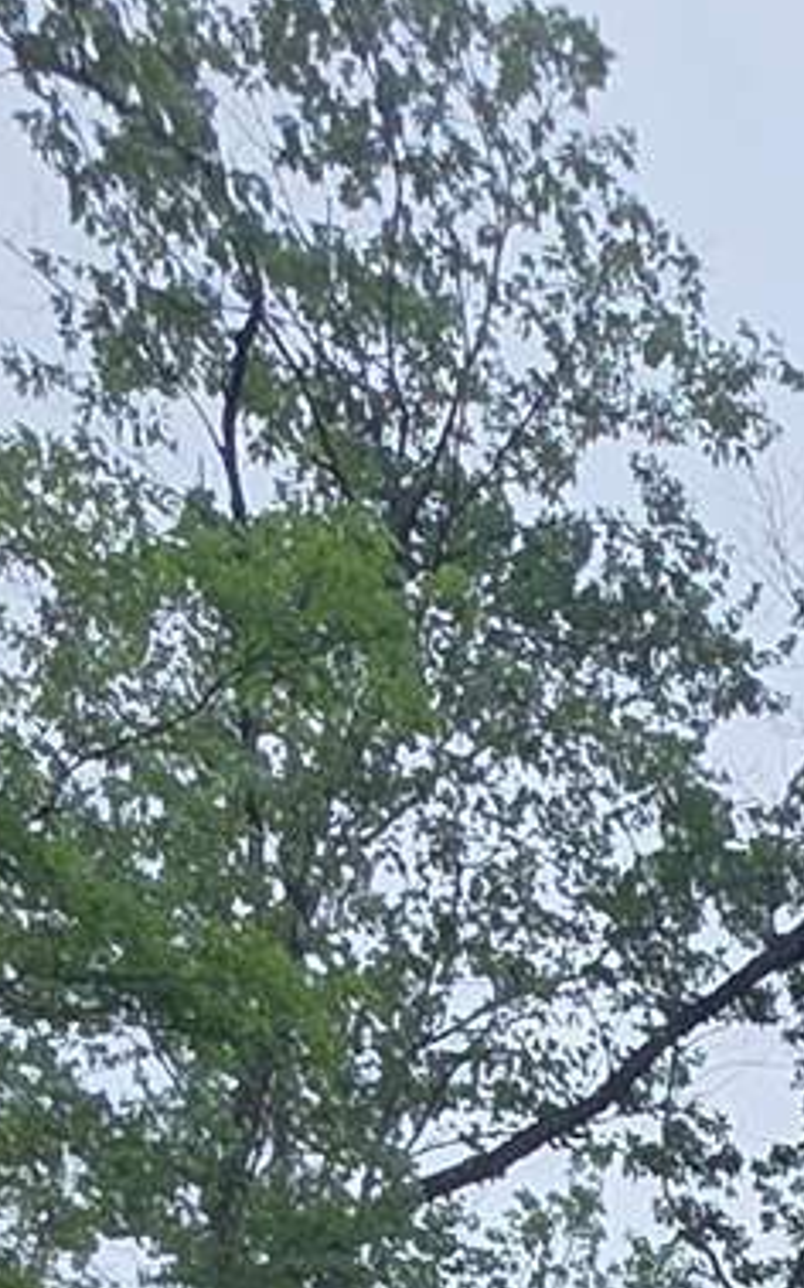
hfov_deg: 13.6
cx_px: 1526
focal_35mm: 84
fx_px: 2947
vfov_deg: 15.9
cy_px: 2900
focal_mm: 2.2
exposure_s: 1/120
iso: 50
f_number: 1.9
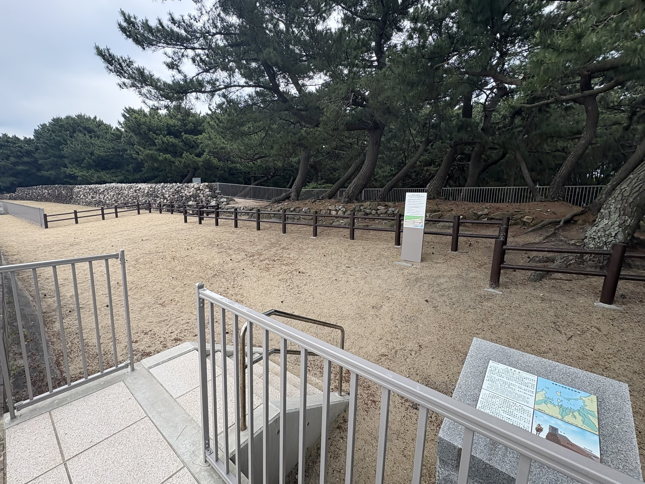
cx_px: 302
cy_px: 240
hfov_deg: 98.0
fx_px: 280
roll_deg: -0.8
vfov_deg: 81.8
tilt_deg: -9.0
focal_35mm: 15
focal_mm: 2.22
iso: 50
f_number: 2.2
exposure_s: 1/236
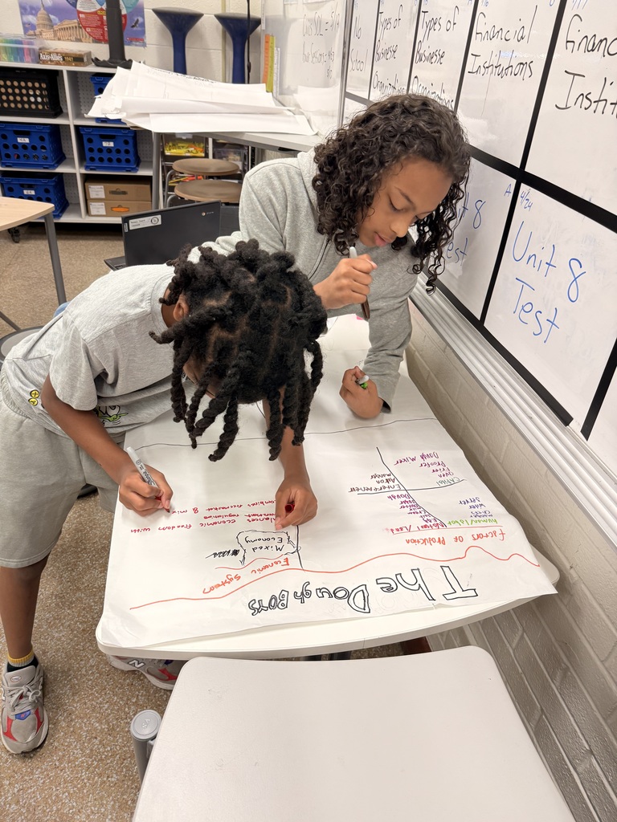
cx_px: 308
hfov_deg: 56.8
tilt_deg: -34.0
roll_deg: -4.3
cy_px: 411
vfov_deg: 71.6
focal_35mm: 24
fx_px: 570
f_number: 1.78
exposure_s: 1/120
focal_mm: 6.76
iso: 160
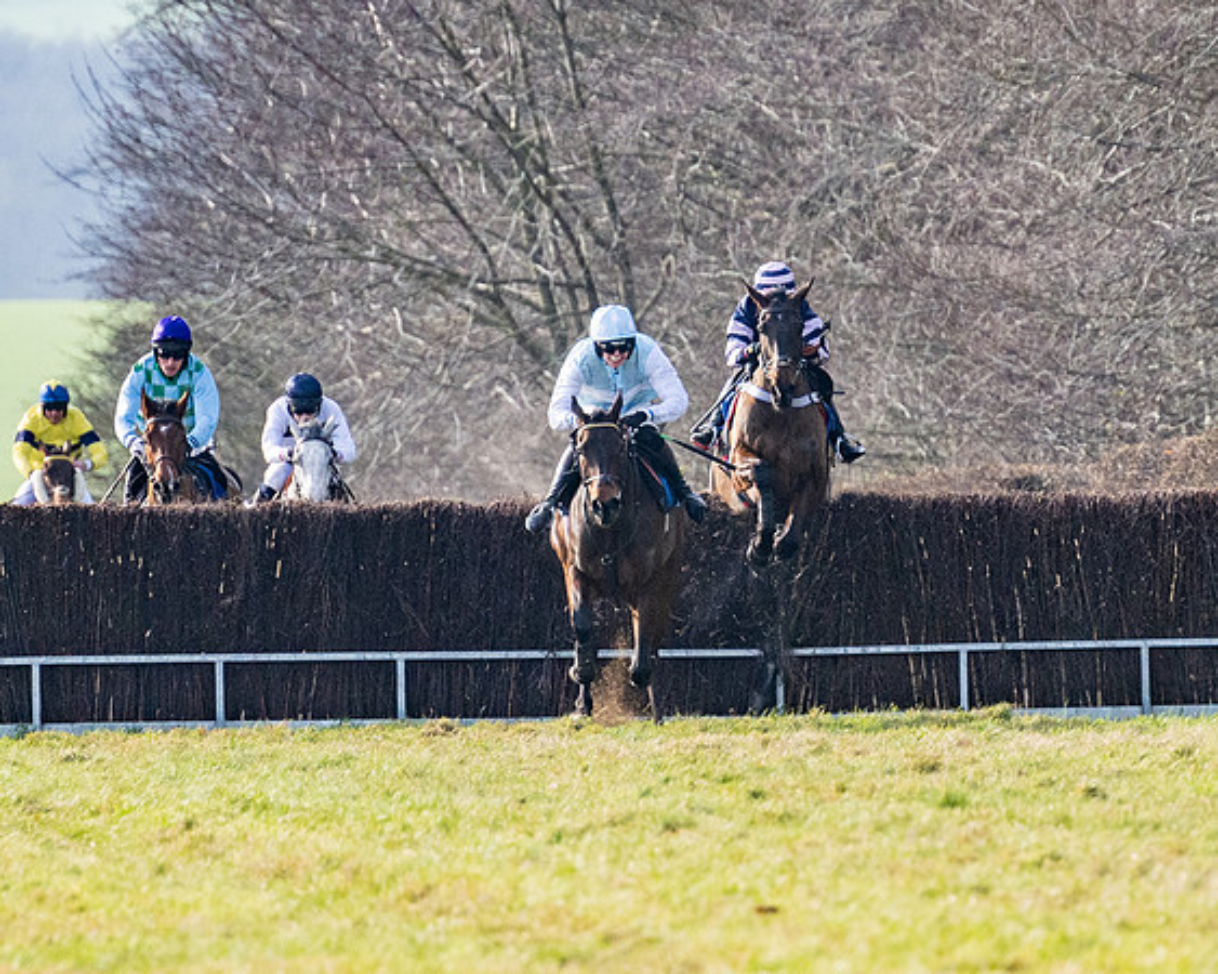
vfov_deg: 1.9
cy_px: 185
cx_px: 1027
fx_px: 28600
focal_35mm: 794
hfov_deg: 2.4
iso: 400
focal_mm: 250
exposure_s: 1/2000
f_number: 4
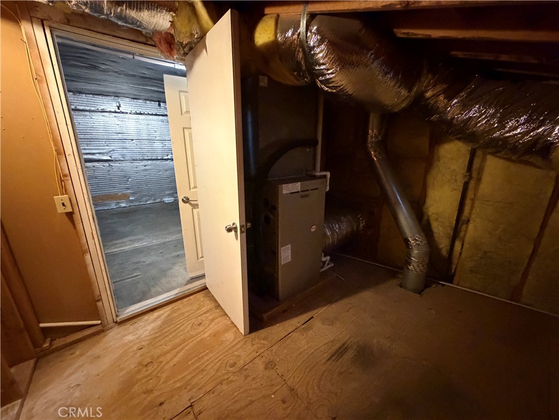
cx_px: 280
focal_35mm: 14
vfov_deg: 85.7
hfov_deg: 102.1
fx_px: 226
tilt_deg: -14.7
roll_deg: +1.0
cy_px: 210
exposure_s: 1/40
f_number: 2.2
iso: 1600
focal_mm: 2.22
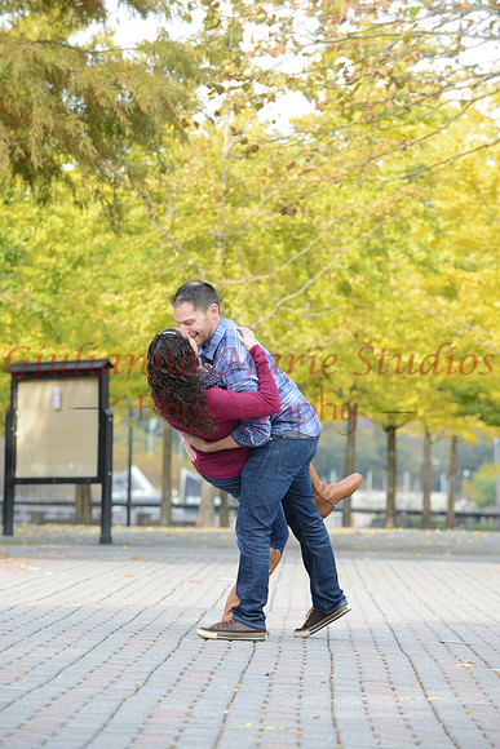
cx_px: 250
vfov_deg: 13.2
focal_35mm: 155
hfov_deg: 8.9
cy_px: 374
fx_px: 3227
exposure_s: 1/250
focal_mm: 155
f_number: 8
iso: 500
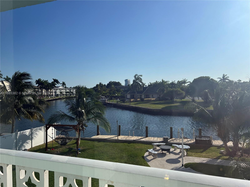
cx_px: 125
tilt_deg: -1.0
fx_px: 188
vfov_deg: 53.1
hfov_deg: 67.3
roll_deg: +0.4
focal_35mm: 26
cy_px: 94
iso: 50
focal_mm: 5.7
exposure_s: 1/4444
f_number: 1.5
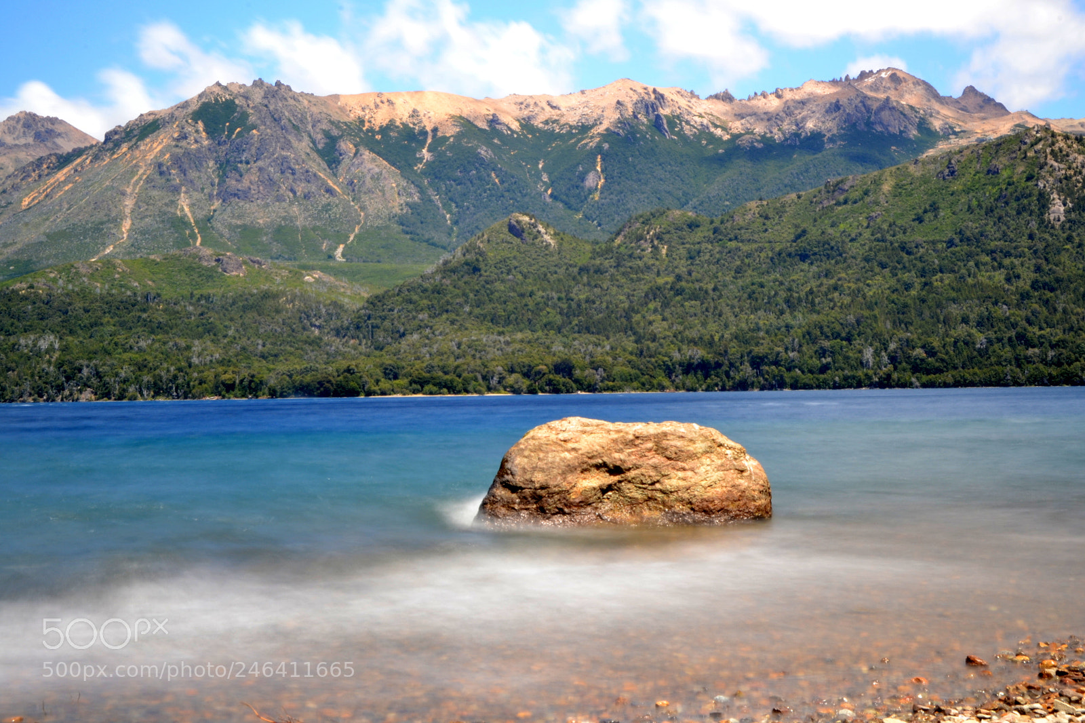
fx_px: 1537
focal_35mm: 51
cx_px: 542
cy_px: 362
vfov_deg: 26.5
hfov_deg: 38.9
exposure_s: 6
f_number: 29
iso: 100
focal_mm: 34
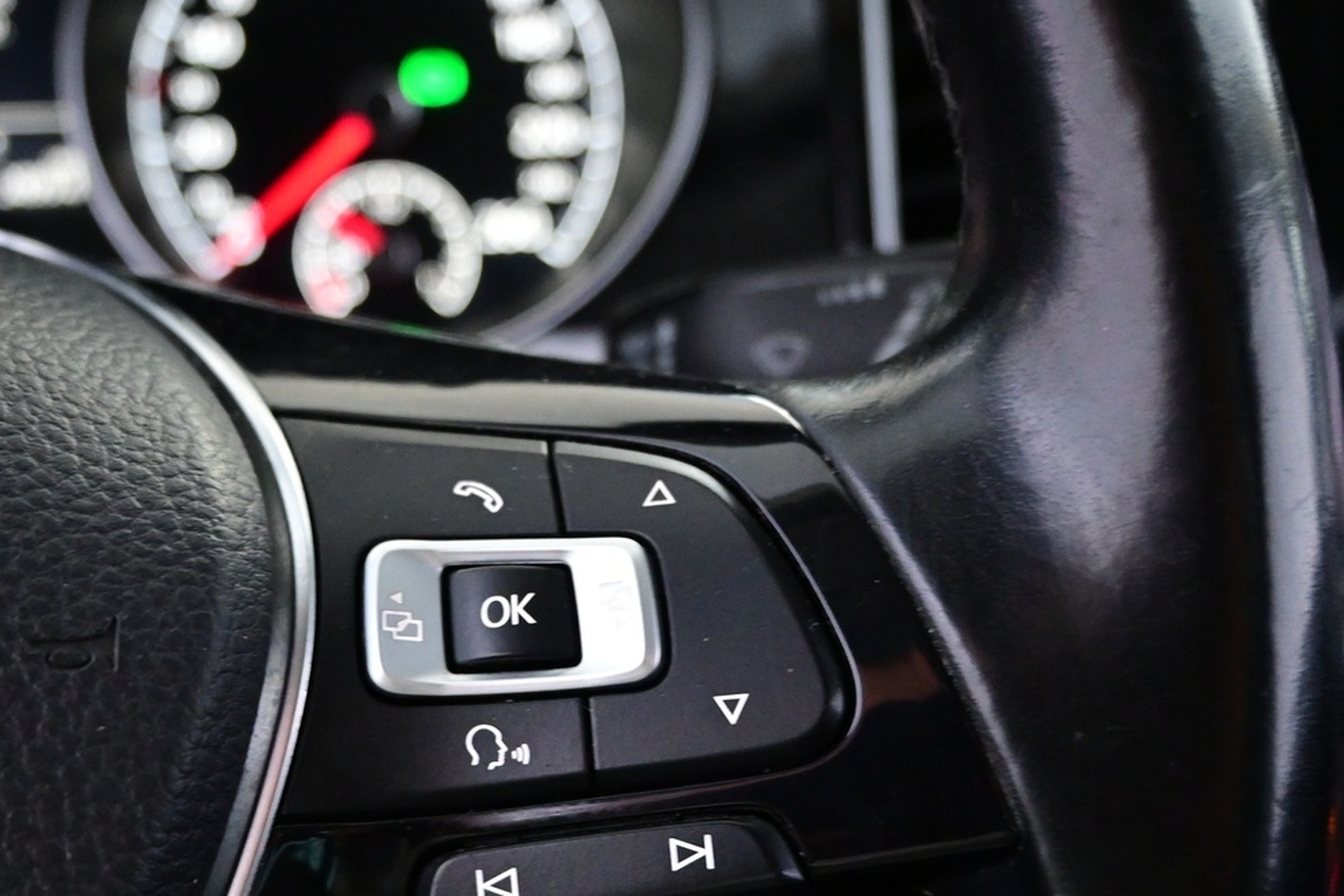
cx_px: 583
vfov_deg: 27.4
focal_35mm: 48
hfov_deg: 40.7
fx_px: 1808
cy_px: 686
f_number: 3.8
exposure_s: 1/30
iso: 3200
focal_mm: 19.5
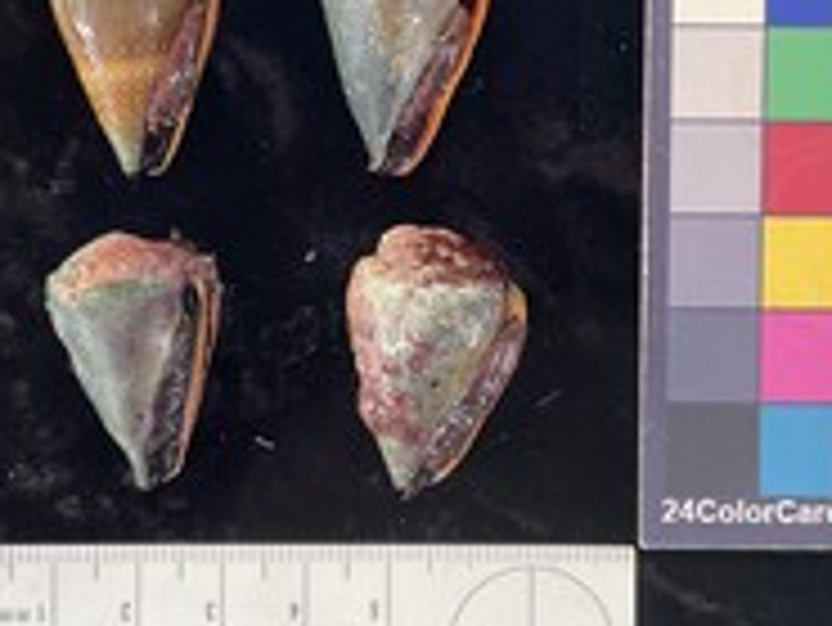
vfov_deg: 26.6
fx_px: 1323
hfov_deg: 34.9
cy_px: 290
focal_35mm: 55
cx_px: 378
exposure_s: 1/60
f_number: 1.8
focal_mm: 3
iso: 40
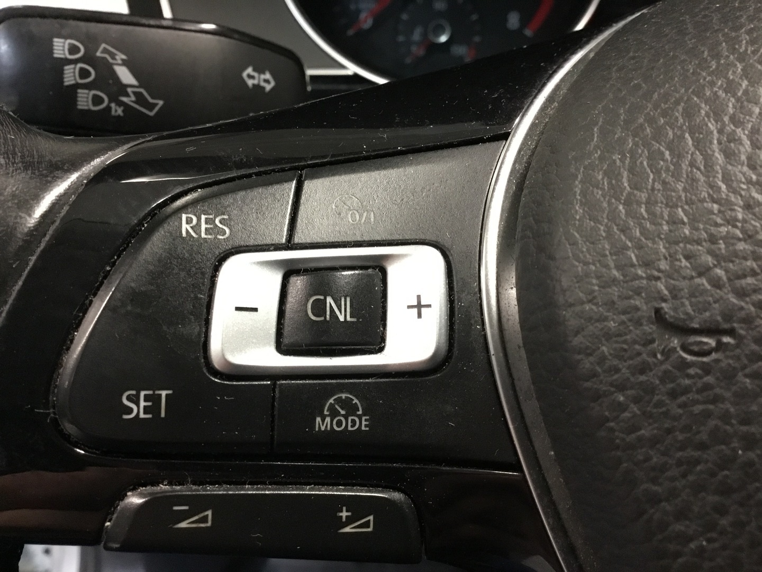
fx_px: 682
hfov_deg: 58.4
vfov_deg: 45.4
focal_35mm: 31
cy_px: 286
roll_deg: +1.6
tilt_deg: -33.5
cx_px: 381
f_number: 2.4
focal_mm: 3.3
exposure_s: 1/17
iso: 200
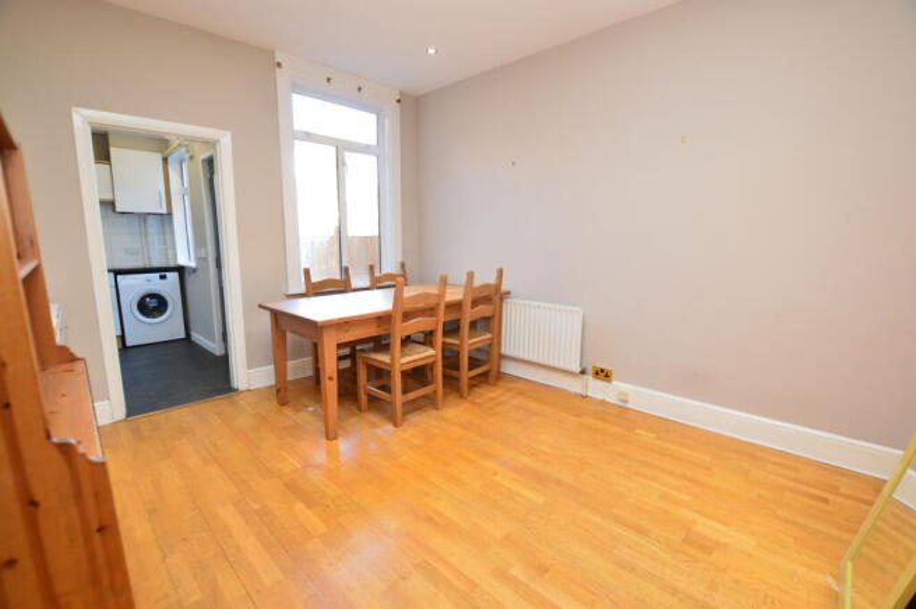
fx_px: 381
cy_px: 304
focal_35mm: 15
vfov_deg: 77.2
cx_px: 458
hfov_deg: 100.4
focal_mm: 10
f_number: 5
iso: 800
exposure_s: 1/60
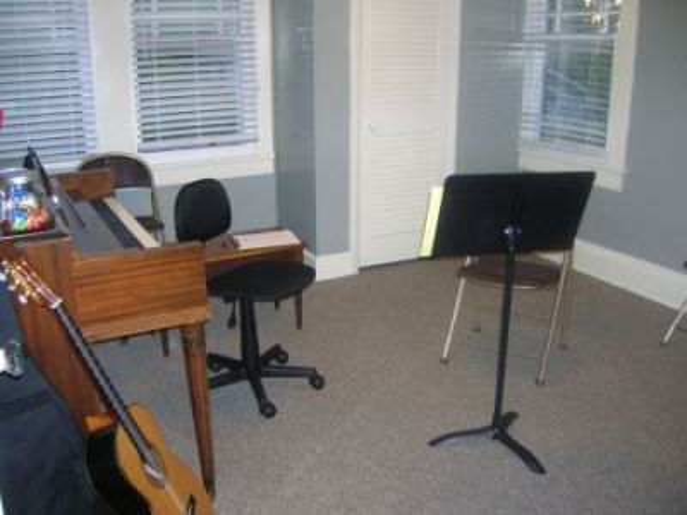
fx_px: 675
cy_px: 258
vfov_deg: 41.8
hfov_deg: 54.0
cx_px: 344
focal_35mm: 34
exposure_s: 1/60.1
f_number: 2.9
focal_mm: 5.7
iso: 173
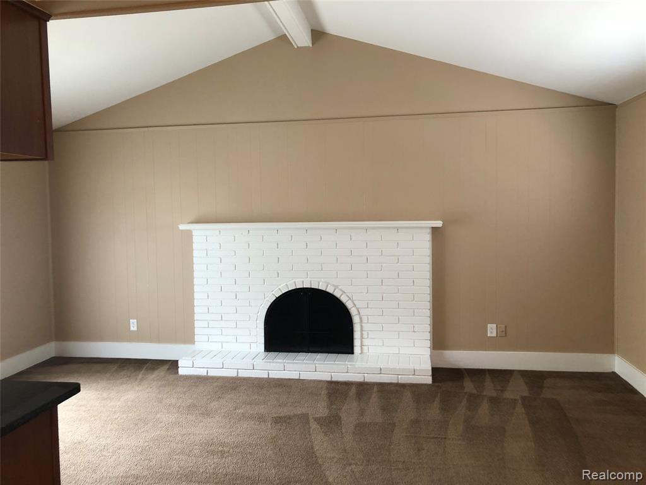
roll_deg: +0.9
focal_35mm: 28
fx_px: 523
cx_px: 323
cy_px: 242
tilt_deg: -1.7
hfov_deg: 63.4
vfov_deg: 49.7
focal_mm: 3.99
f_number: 1.8
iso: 40
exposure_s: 1/30
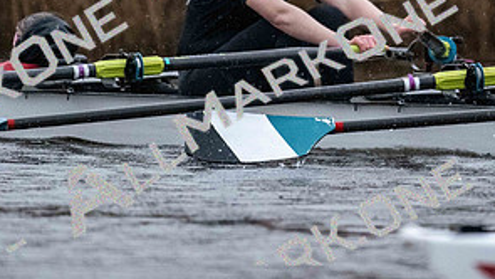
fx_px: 10803
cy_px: -23
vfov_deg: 1.5
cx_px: 408
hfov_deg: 2.6
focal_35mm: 823
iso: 10000
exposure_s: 1/1600
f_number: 4.5
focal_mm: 400
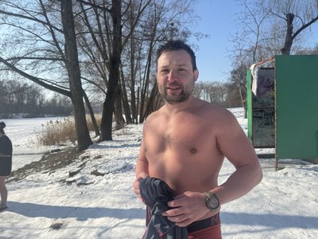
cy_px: 120
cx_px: 159
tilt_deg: -1.6
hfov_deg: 71.6
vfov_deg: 56.8
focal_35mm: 24
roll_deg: +0.6
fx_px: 220
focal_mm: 6.76
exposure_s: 1/4950
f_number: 1.78
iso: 80
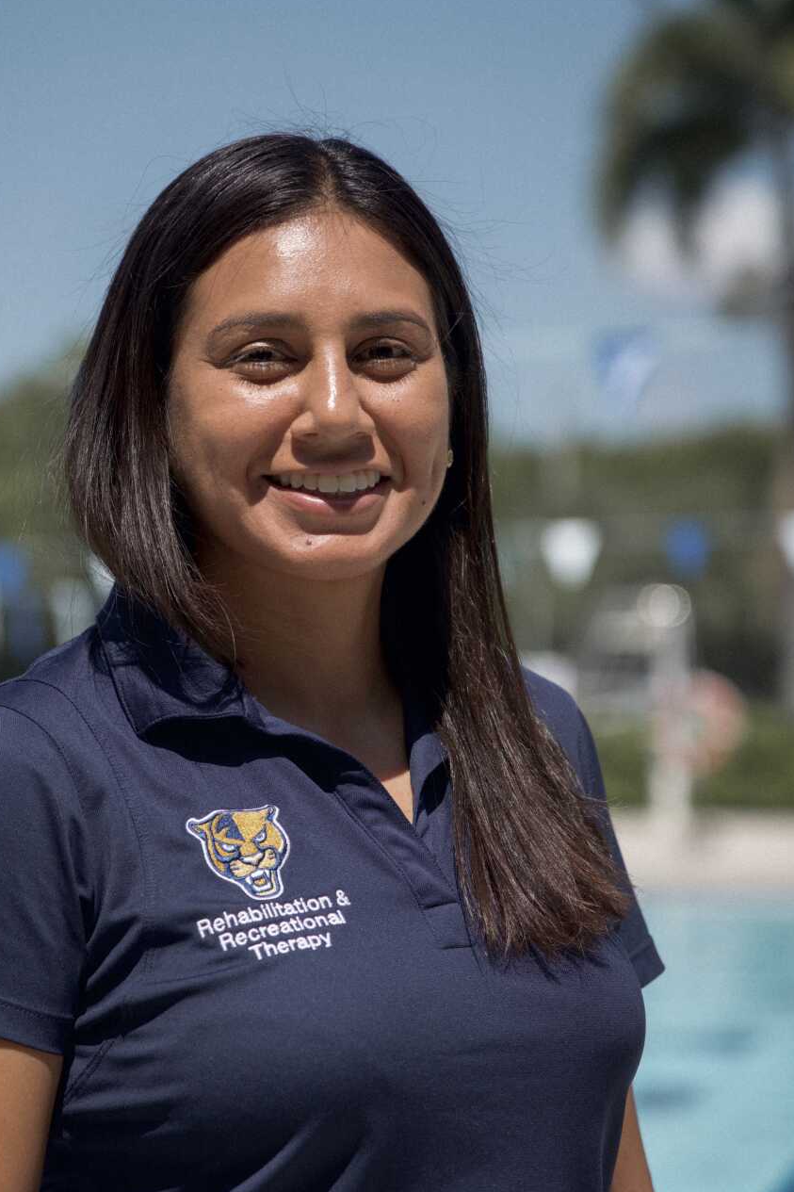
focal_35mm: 137
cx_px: 296
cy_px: 635
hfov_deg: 10.0
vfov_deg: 15.0
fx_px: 4533
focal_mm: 105
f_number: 4.5
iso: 100
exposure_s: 1/800
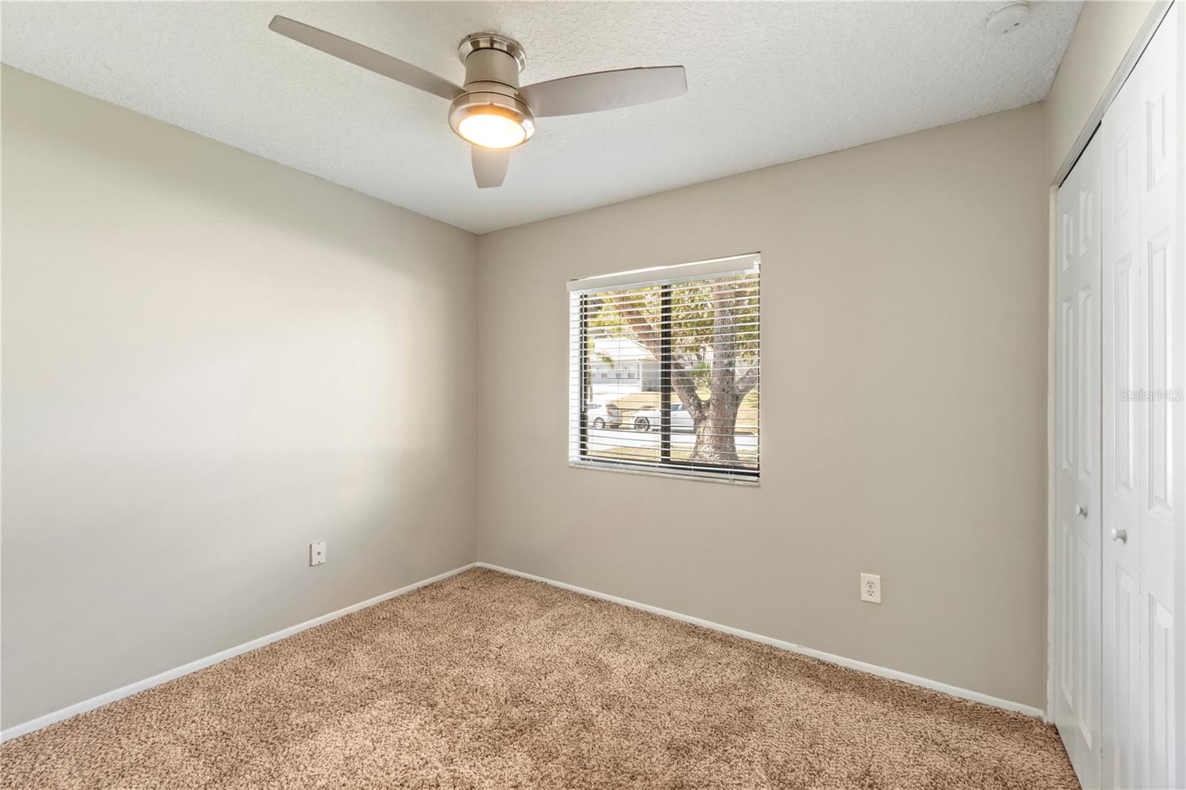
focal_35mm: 15
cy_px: 395
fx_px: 494
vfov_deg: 77.3
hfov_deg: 100.4
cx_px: 593
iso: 200
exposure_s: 1/1.25
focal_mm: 10
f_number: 11
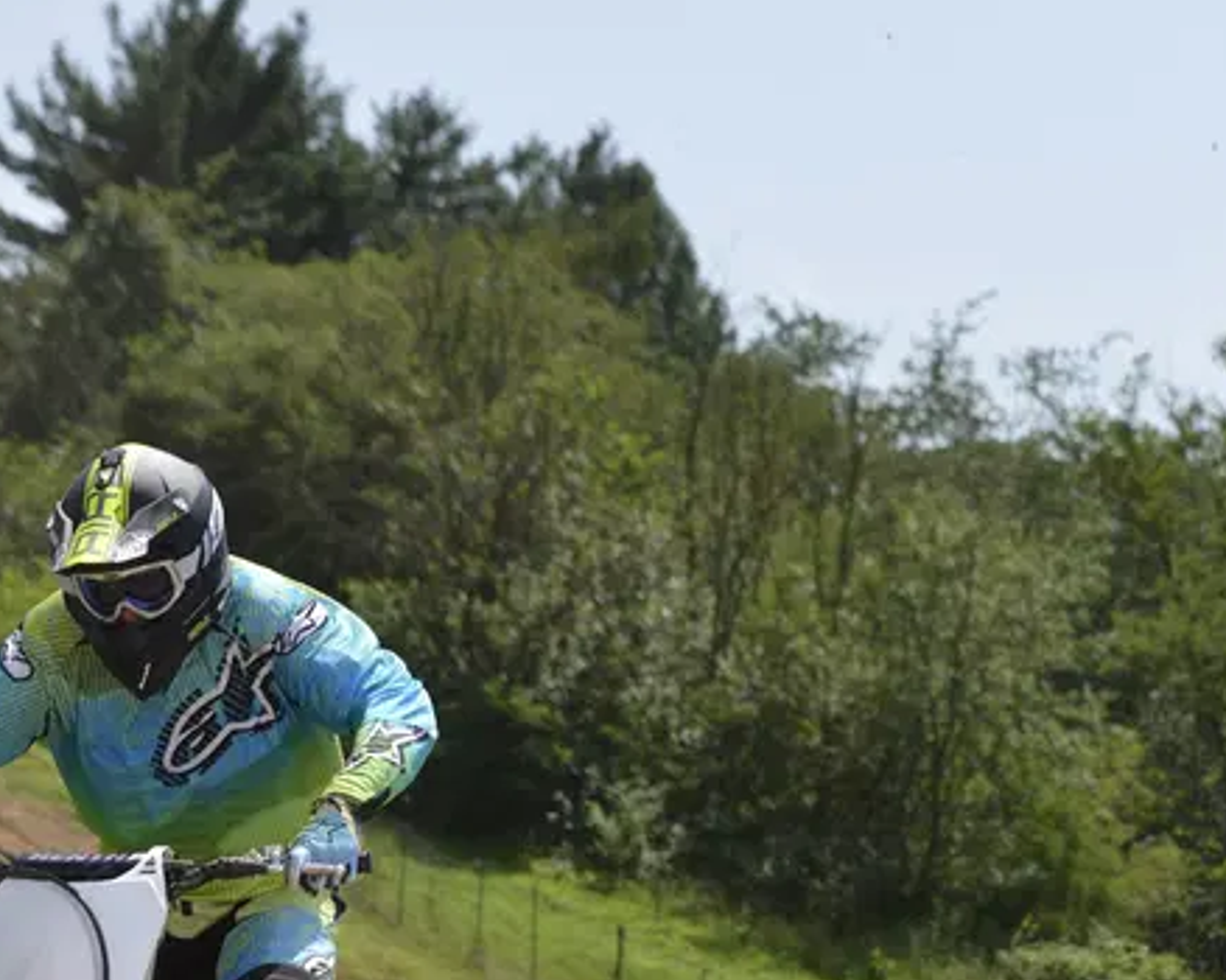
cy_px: 1060
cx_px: 977
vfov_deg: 7.3
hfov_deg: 9.1
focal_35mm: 211
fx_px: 7653
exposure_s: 1/640
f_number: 6.3
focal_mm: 82
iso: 100
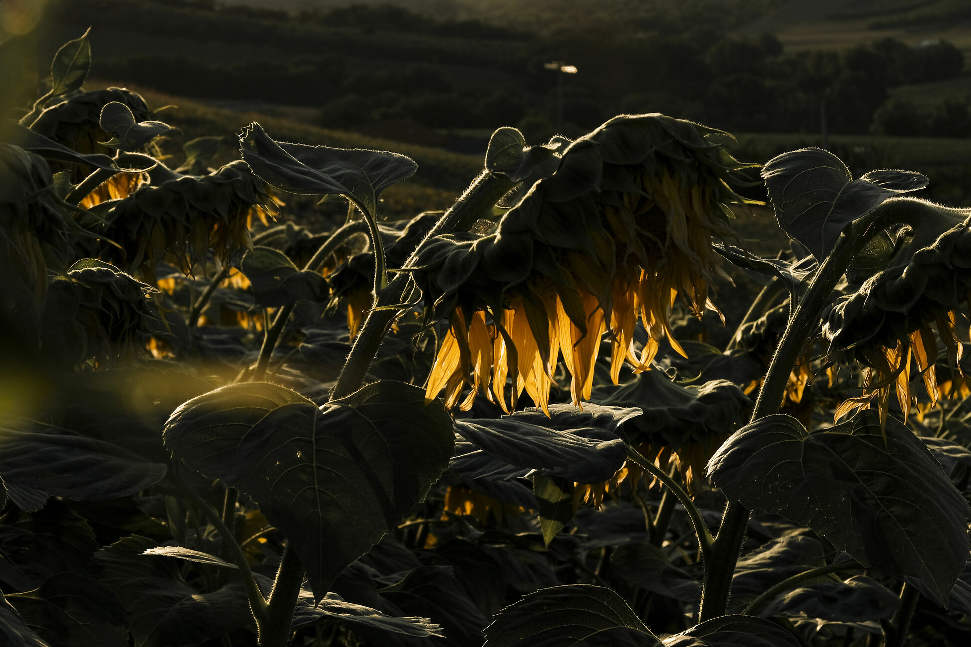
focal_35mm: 97
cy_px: 333
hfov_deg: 21.0
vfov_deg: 14.1
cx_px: 549
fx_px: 2616
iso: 125
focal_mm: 52.7
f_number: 13
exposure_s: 1/125
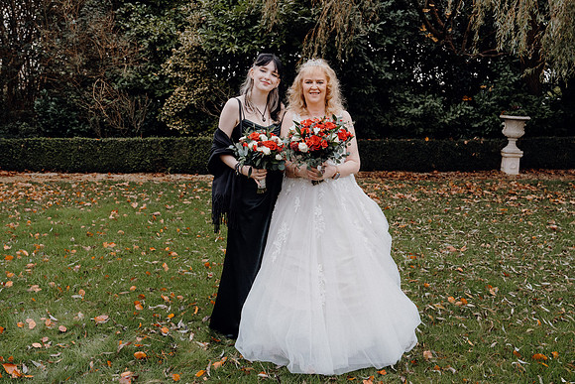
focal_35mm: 35
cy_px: 192
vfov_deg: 37.9
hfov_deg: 54.4
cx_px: 288
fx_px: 559
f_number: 5
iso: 3200
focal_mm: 35
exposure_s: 1/250
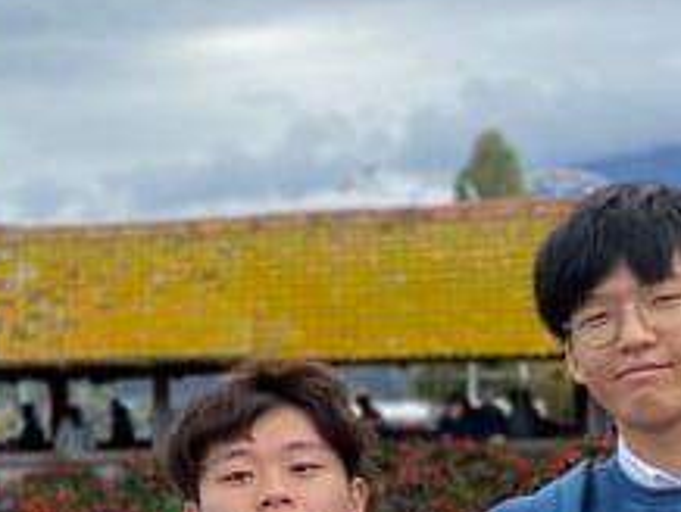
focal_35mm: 144
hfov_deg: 12.9
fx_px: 2836
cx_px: -353
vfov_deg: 10.2
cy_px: 578
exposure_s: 1/1008
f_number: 1.8
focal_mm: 4.25
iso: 32
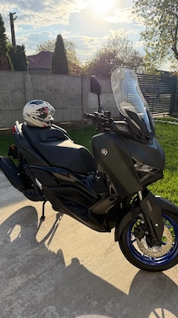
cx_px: 97
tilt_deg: -17.5
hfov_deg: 41.4
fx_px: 235
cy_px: 161
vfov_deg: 67.9
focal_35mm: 28
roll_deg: -1.9
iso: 100
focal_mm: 6.76
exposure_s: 1/2703
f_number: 1.78
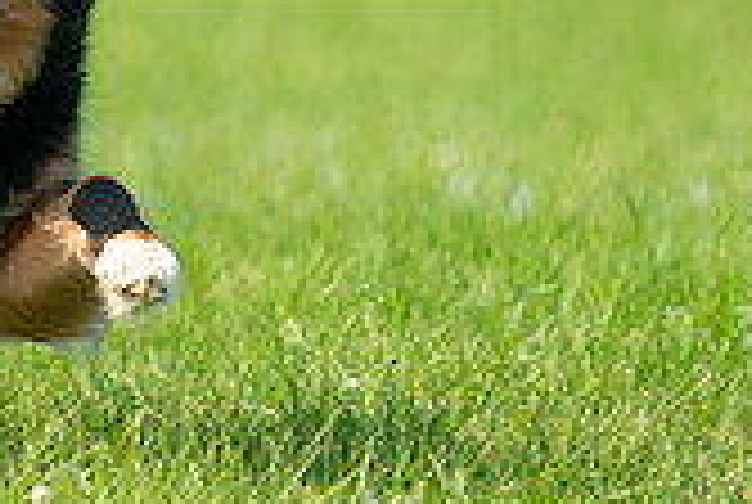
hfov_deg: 1.5
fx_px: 27915
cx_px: -216
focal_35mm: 1334
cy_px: -79
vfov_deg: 1.0
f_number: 6.3
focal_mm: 385
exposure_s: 1/4000
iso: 1600
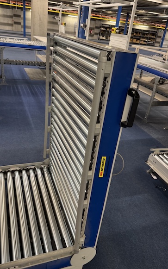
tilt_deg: -27.0
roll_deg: -7.6
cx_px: 81
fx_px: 205
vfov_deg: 66.5
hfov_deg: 44.5
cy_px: 137
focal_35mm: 28
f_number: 1.78
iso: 160
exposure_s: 1/50
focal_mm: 6.76
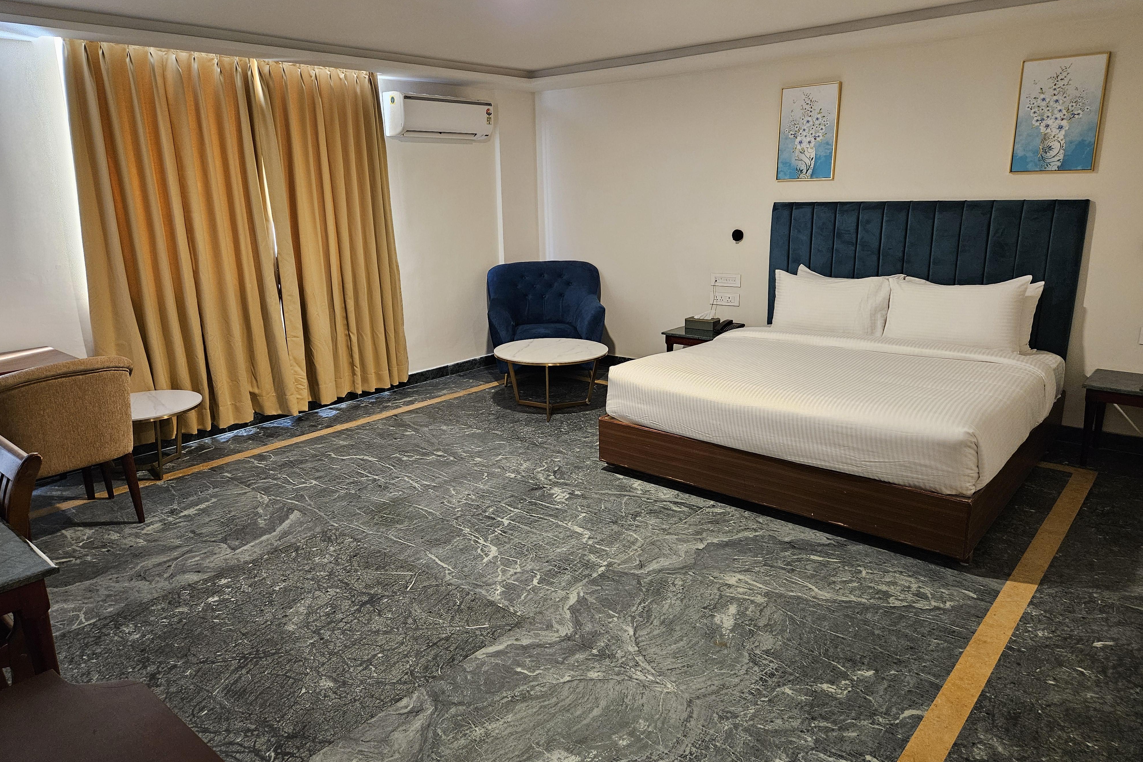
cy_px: 386
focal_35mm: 24
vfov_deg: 53.1
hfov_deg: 73.7
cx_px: 571
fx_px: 762
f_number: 1.8
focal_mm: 5.4
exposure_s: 1/50
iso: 640
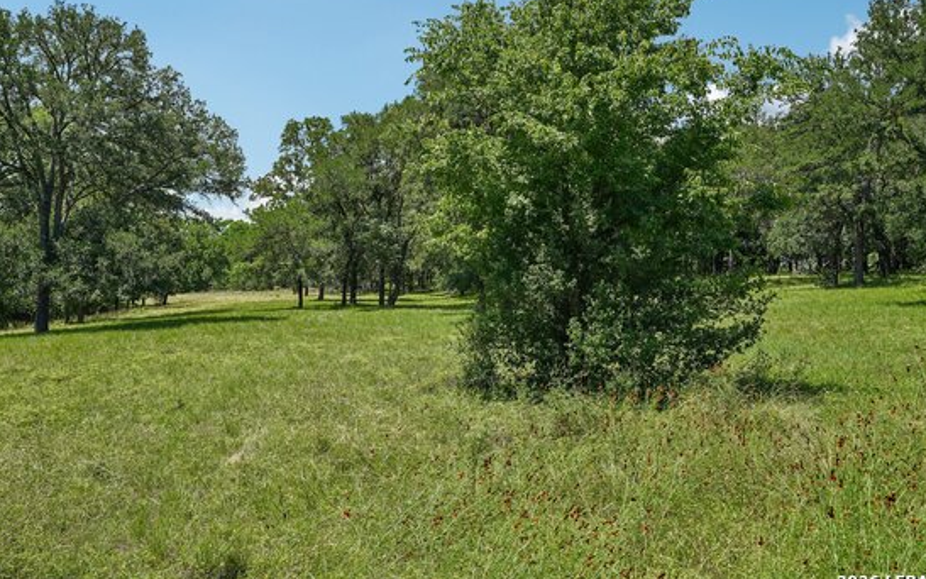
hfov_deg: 52.7
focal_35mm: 37
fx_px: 934
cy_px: 229
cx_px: 430
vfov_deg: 34.3
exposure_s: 1/160
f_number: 8
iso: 100
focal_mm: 31
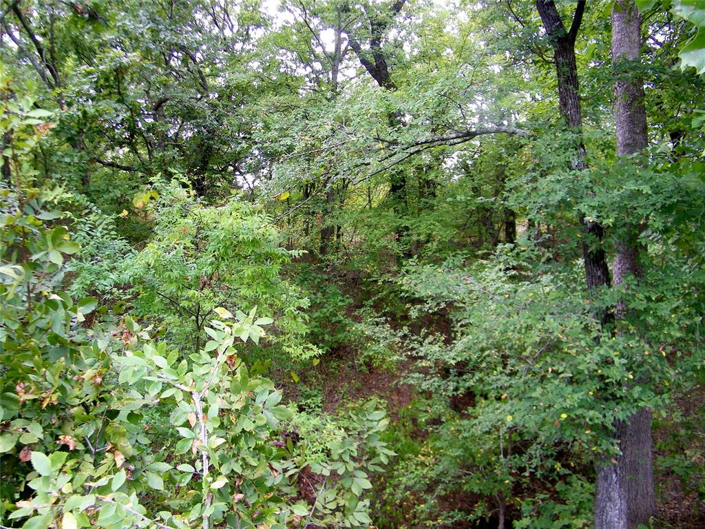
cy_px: 264
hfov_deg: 63.4
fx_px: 570
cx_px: 352
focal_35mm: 28
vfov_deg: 49.7
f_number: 3.5
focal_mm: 5
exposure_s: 1/30
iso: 80
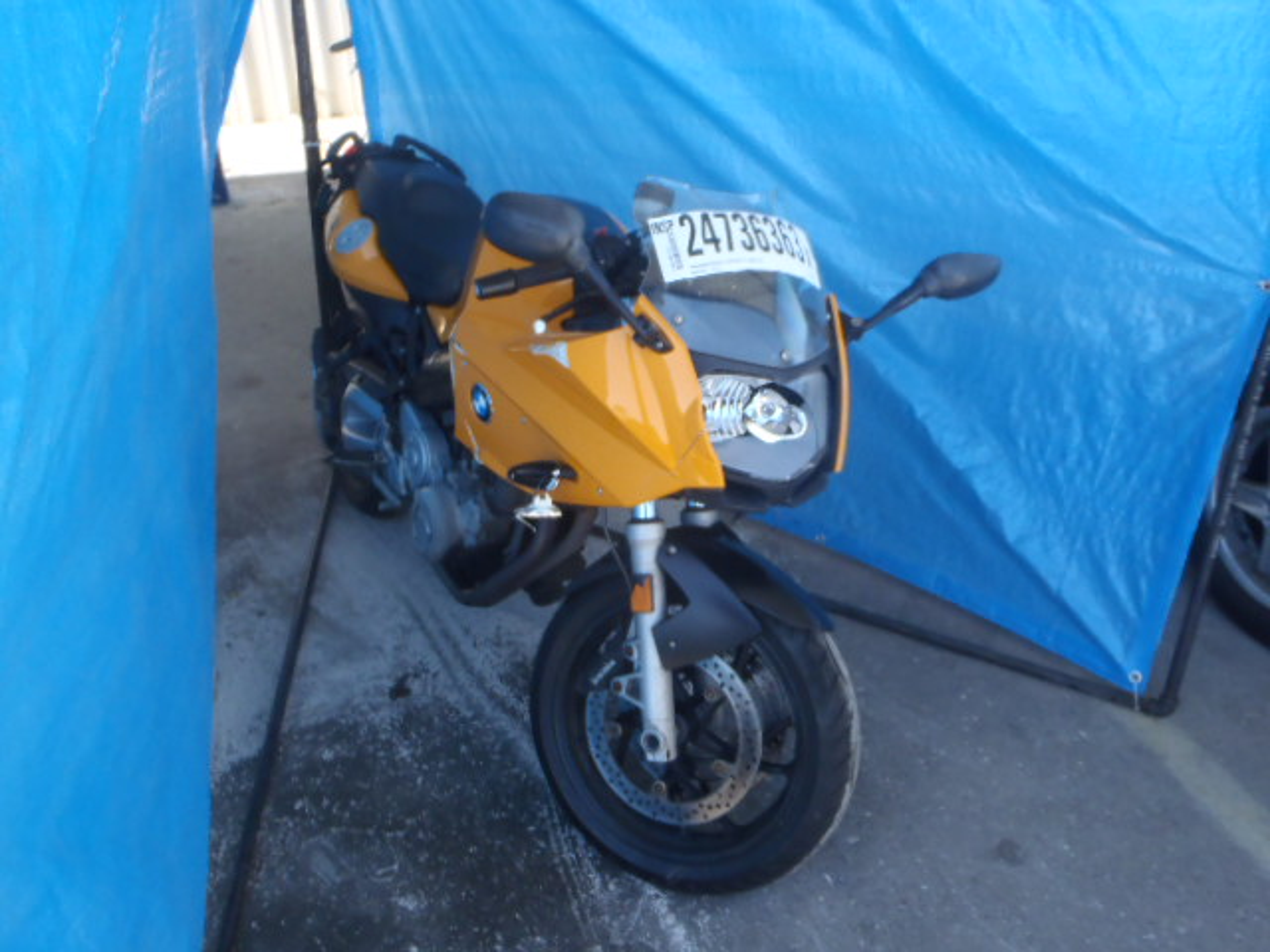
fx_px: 1027
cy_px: 476
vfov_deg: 49.7
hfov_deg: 63.4
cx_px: 635
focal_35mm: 28
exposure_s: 1/250
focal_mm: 5
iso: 200
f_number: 3.5
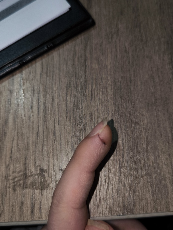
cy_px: 115
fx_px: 233
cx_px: 86
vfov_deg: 52.6
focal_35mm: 35
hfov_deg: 40.7
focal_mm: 6.92
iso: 200
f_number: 1.9
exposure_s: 1/50
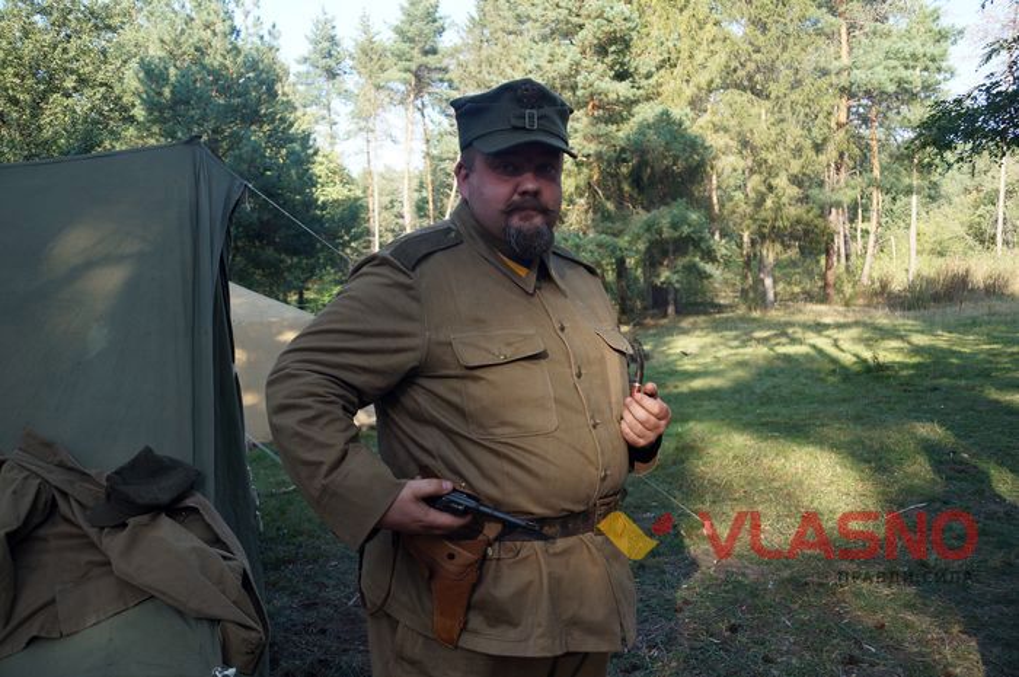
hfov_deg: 62.0
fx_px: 848
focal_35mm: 30
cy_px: 338
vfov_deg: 43.5
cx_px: 510
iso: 100
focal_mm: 20
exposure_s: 1/160
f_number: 4
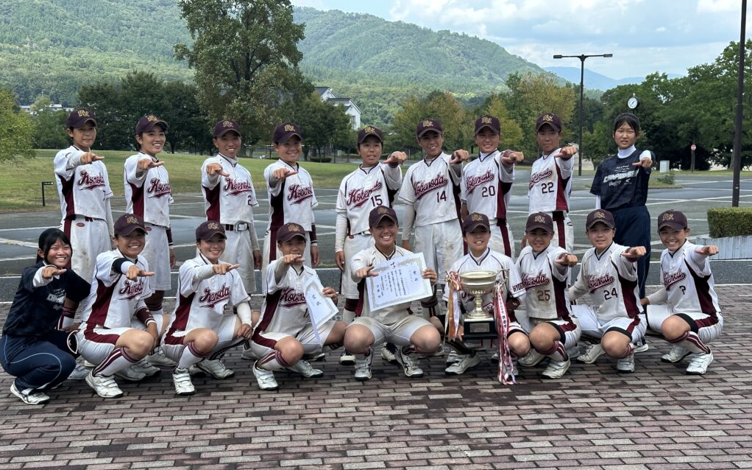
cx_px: 376
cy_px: 273
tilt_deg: -7.5
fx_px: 1045
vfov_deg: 25.3
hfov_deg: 39.6
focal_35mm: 51
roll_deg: +1.0
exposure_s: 1/1639
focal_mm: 6.86
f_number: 1.78
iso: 64
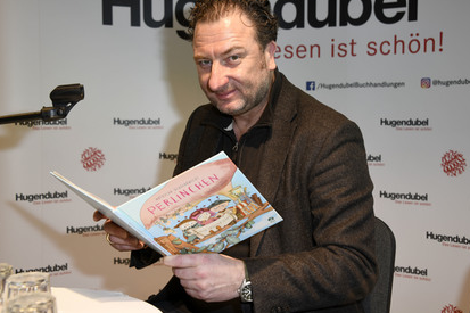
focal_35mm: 48
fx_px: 626
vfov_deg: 28.0
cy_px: 145
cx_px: 249
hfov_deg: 41.1
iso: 500
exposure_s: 1/125
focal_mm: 44
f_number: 6.3
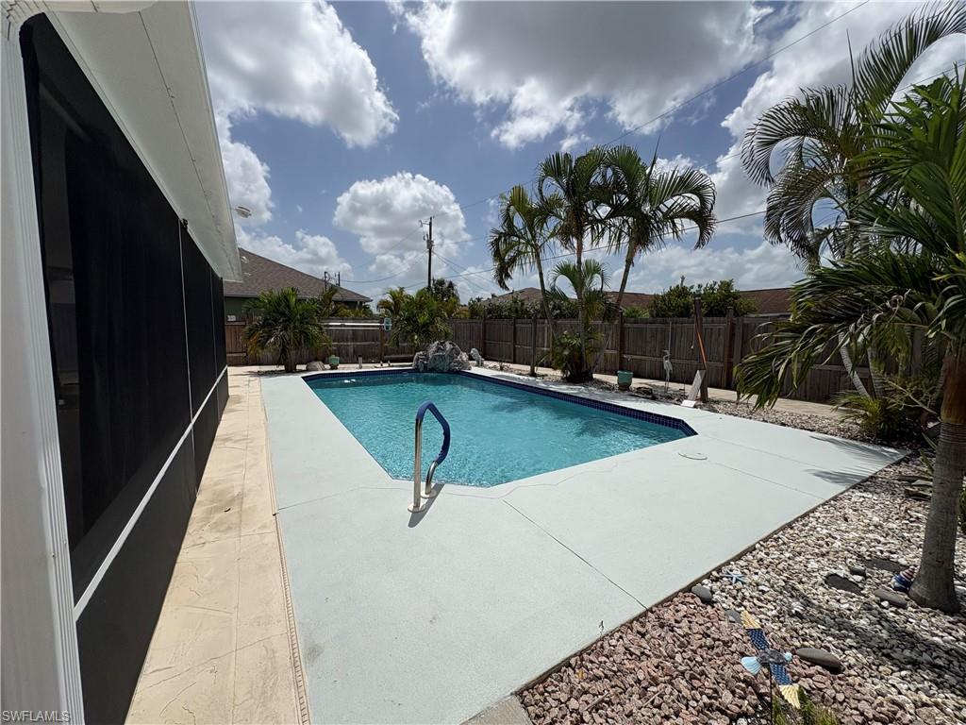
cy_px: 362
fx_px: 391
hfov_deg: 102.1
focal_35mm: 14
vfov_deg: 85.7
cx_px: 483
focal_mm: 2.22
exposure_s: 1/5263
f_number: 2.2
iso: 50
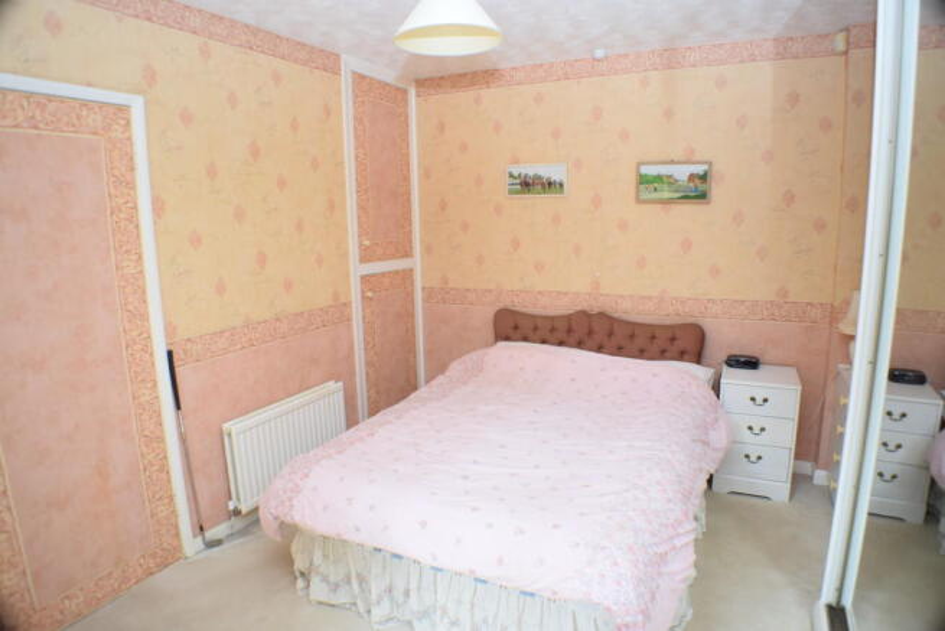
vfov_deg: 48.0
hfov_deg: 67.4
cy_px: 316
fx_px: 709
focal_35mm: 27
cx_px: 472
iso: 400
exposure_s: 1/80
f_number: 4.5
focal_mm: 18
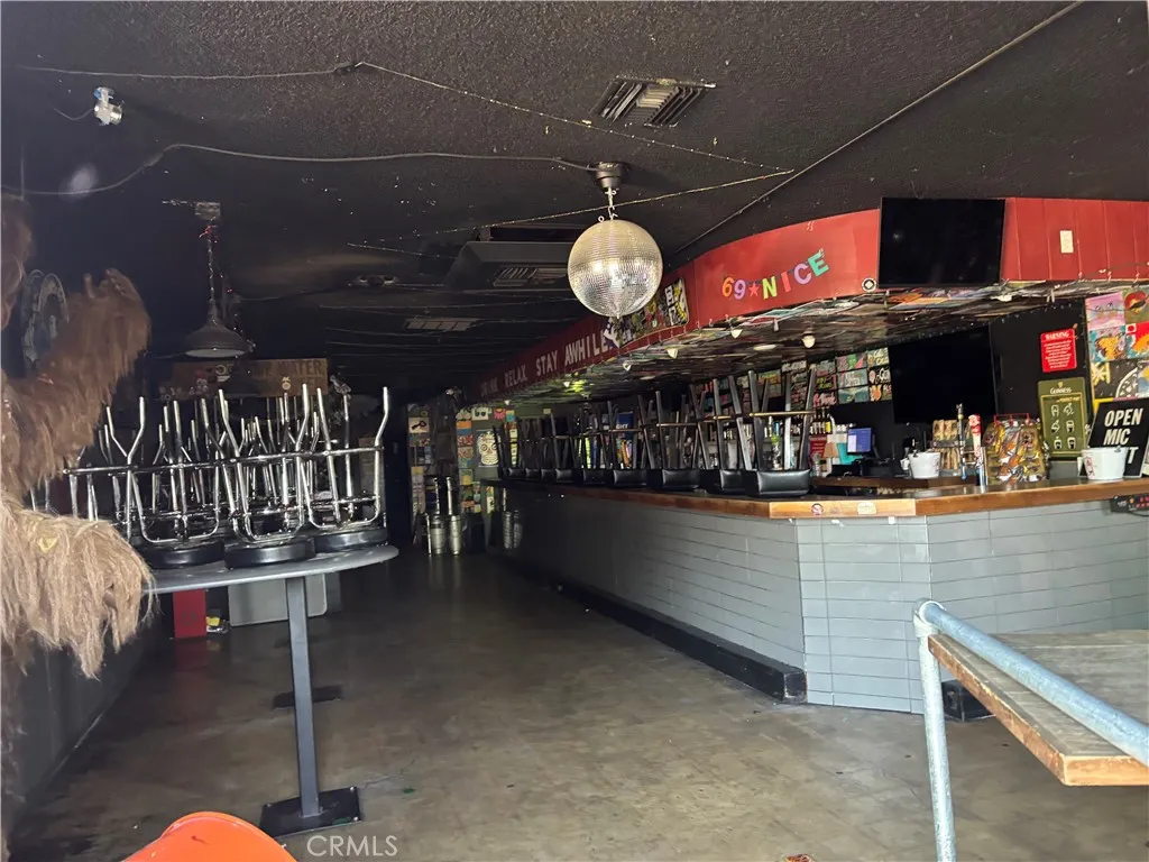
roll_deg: +3.2
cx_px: 574
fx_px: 863
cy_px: 431
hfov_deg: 67.3
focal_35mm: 26
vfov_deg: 53.1
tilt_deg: +1.8
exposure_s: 1/30
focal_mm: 5.96
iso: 500
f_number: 1.6
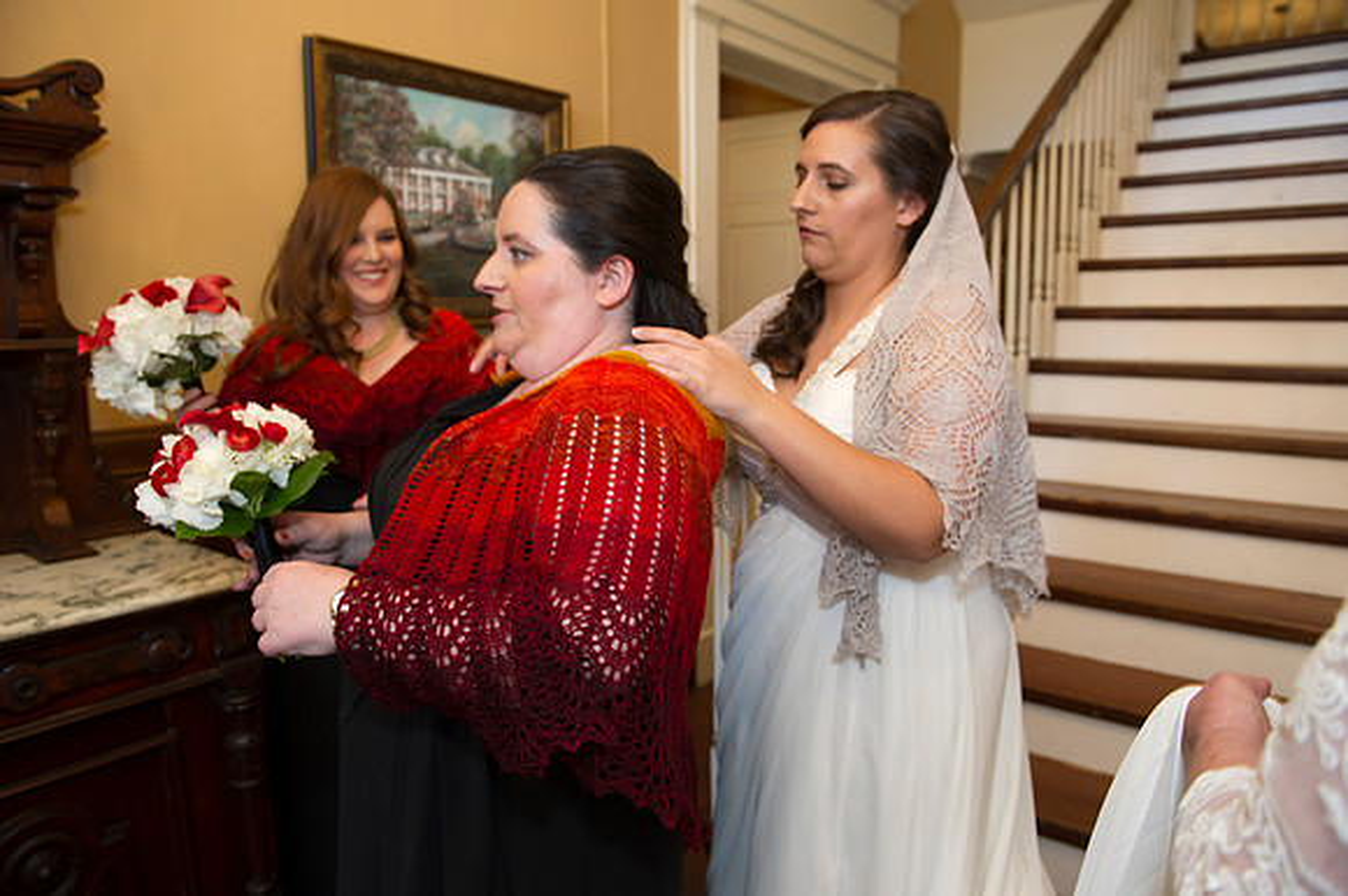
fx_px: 898
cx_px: 674
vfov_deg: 53.1
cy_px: 448
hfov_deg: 73.8
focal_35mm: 24
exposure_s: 1/60
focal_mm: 24
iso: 800
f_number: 4
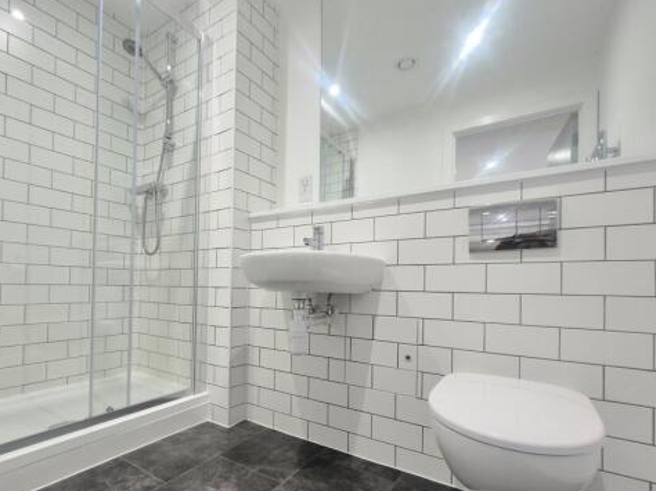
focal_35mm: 16
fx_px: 303
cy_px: 283
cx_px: 286
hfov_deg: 94.0
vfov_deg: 77.5
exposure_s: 1/50
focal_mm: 2.2
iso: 125
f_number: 2.2
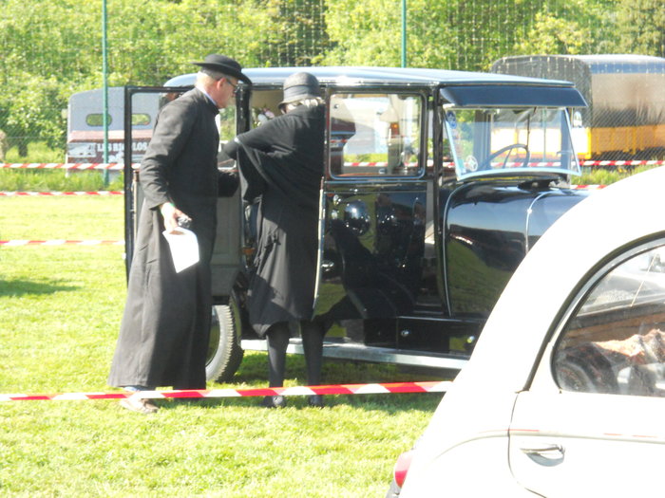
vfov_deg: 11.8
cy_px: 249
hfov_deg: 15.6
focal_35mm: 126
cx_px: 332
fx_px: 2421
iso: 400
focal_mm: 22.6
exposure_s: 1/200
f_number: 6.2
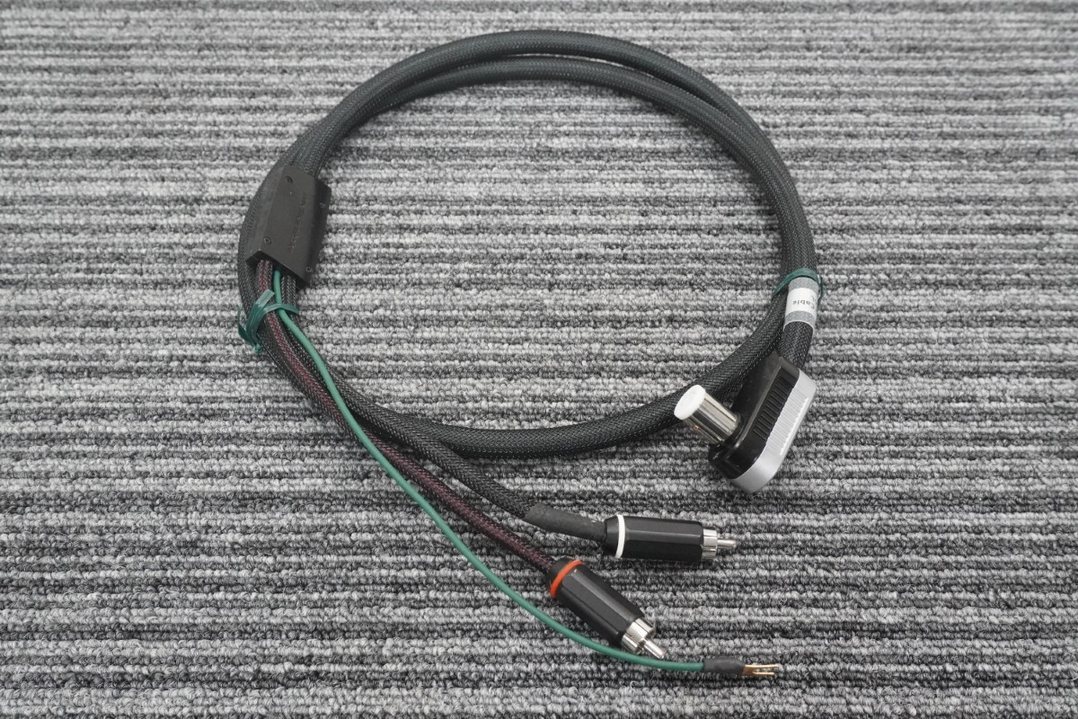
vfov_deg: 33.0
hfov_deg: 47.9
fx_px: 1213
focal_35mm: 40
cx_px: 539
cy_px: 360
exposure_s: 1/30
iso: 5000
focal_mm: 27
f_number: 10
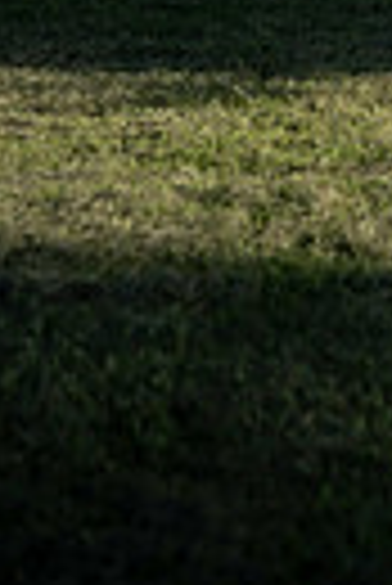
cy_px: -423
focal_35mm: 166
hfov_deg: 8.1
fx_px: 2704
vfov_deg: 11.6
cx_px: 626
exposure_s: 1/5000
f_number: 2.2
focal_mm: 48
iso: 320
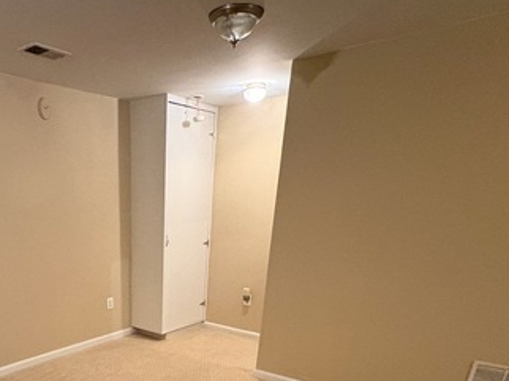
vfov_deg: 42.3
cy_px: 373
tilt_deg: -21.9
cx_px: 132
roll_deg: +0.5
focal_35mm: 29
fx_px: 426
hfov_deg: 58.7
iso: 640
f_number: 2.2
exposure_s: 1/40
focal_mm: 2.22
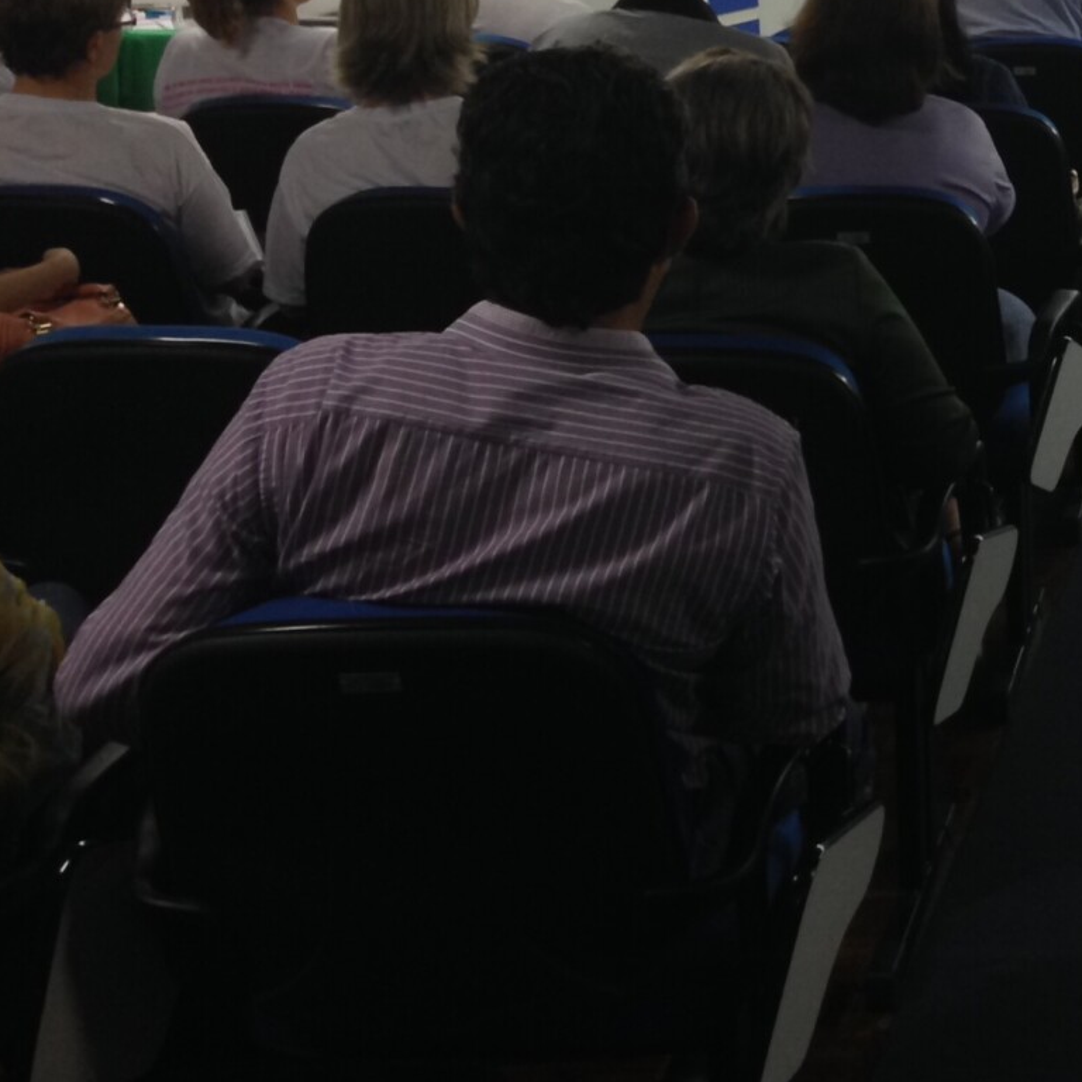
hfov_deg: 20.8
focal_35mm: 76
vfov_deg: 22.4
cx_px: 1382
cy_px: 180
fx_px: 2688
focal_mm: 4.12
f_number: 2.4
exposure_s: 1/20
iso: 100
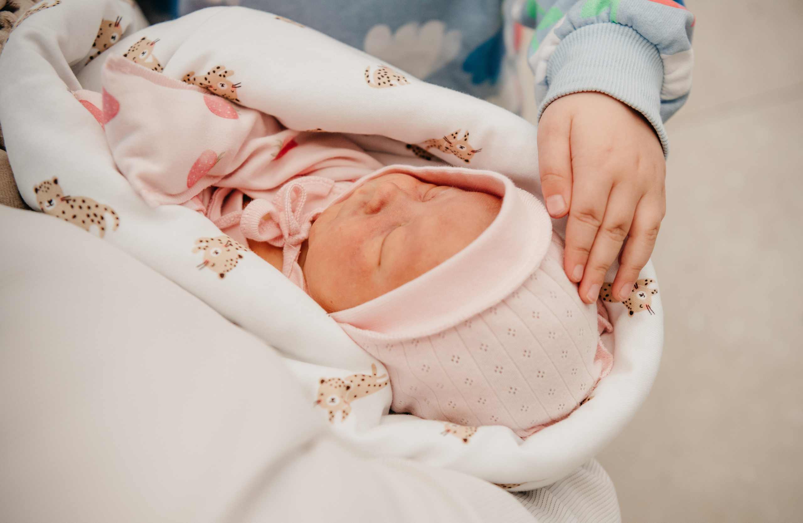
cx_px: 427
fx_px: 996
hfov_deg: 43.9
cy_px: 285
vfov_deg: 29.4
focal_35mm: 45
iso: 500
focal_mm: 42
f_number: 3.5
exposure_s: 1/160
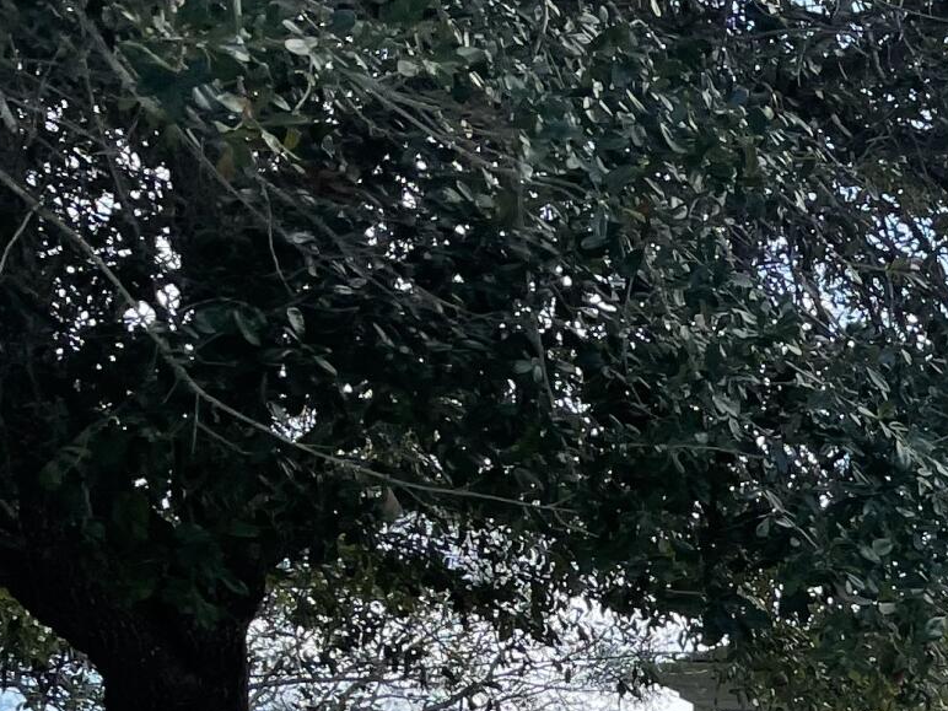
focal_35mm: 101
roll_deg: +0.6
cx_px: 1783
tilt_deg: -0.1
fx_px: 2766
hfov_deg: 16.0
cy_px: 1175
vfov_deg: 13.5
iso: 32
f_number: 1.6
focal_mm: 4.2
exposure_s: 1/1103
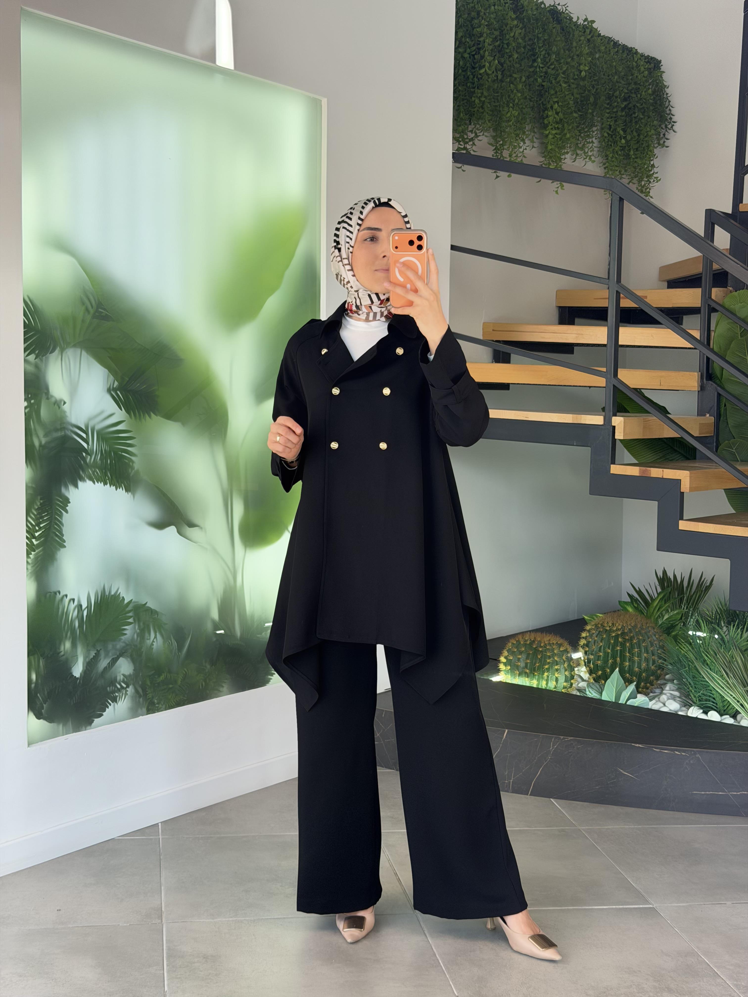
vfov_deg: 39.7
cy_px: 498
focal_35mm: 48
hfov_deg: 30.3
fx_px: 1383
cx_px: 374
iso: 64
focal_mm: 6.76
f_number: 1.78
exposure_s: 1/238
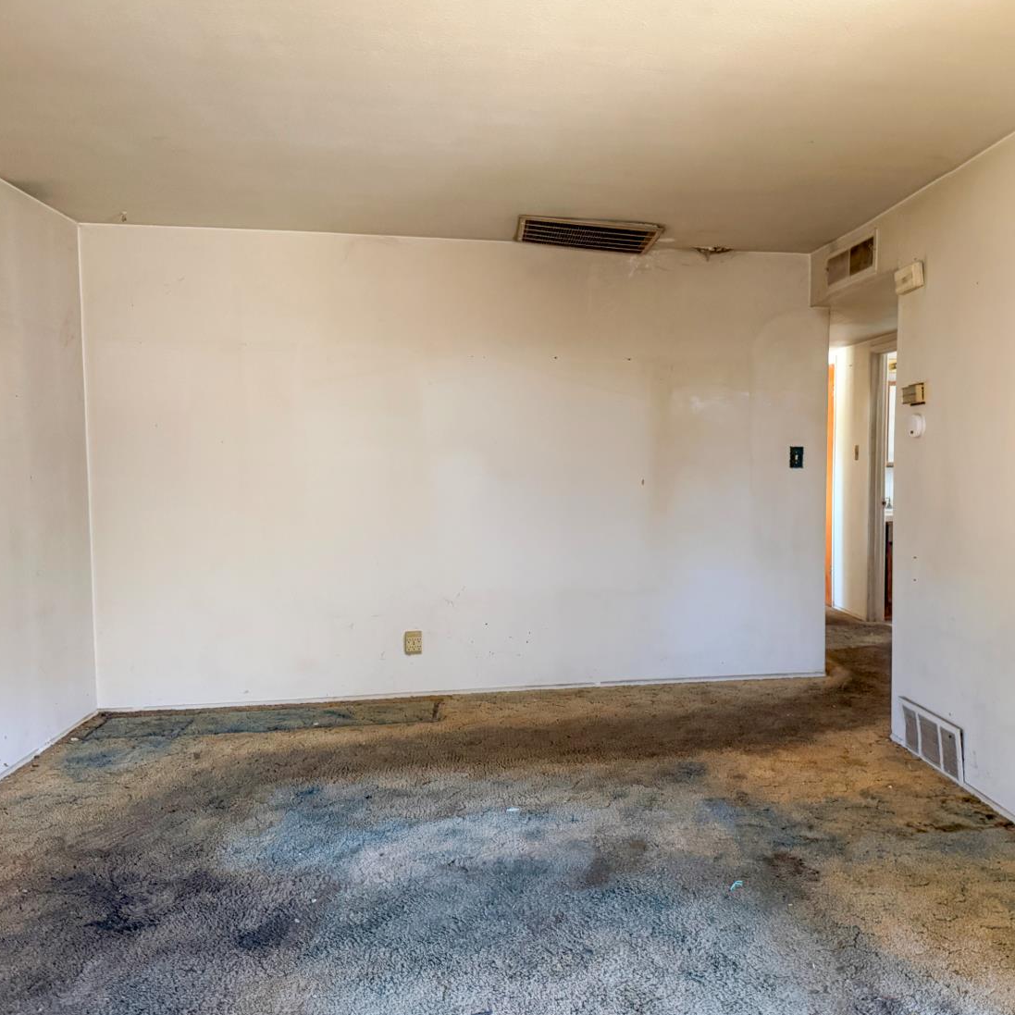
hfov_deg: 54.7
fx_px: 962
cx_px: 658
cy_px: 513
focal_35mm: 29
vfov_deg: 55.6
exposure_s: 1/60
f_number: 1.78
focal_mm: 6.76
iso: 800
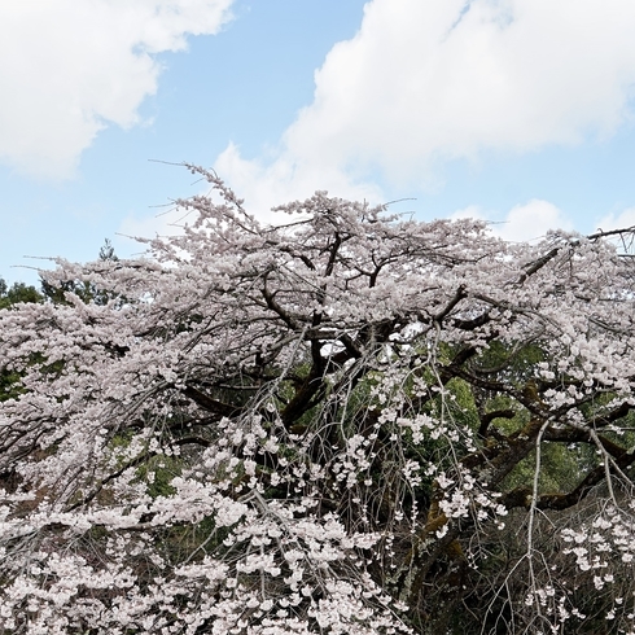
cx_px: 394
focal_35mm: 50
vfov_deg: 33.6
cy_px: 448
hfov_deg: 33.9
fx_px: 1038
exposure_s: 1/125
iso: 100
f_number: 8
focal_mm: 24
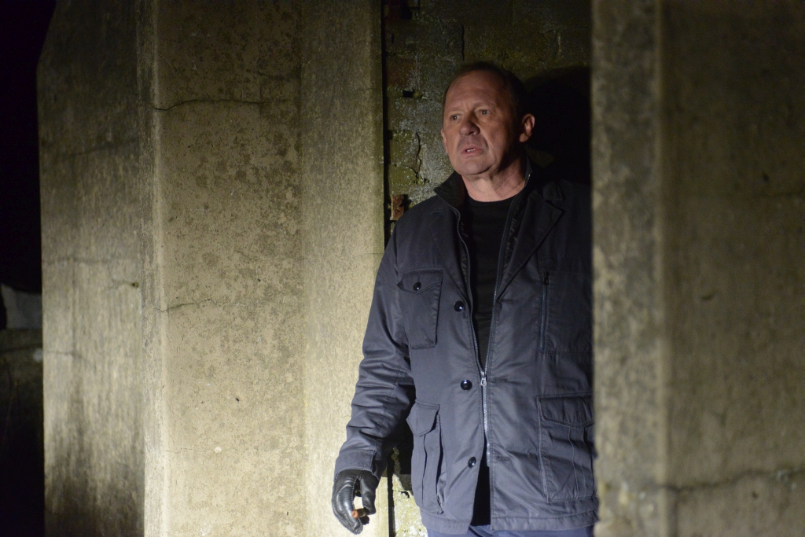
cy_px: 268
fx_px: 1386
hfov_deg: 32.4
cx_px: 402
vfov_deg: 21.9
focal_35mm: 62
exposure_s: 1/80
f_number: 2.8
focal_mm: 62
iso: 6400
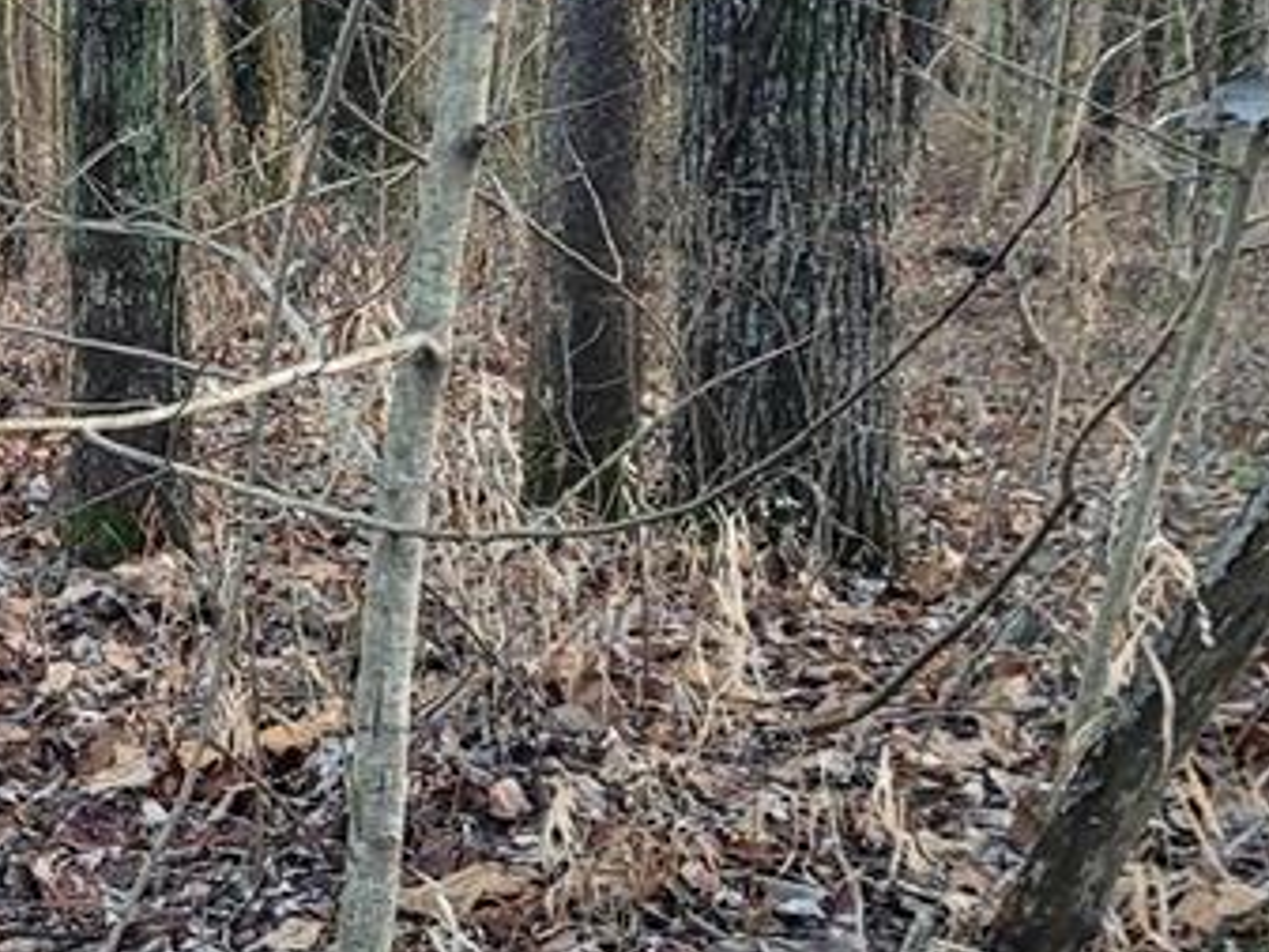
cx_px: -215
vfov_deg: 18.7
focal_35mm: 79
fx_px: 2897
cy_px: 425
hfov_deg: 22.9
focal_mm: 5.4
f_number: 1.8
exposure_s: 1/120
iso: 100
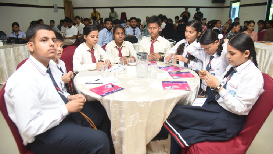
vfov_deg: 44.3
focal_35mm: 26
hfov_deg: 71.9
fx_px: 188
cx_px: 138
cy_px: 70
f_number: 4
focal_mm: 24
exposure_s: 1/100
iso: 1250
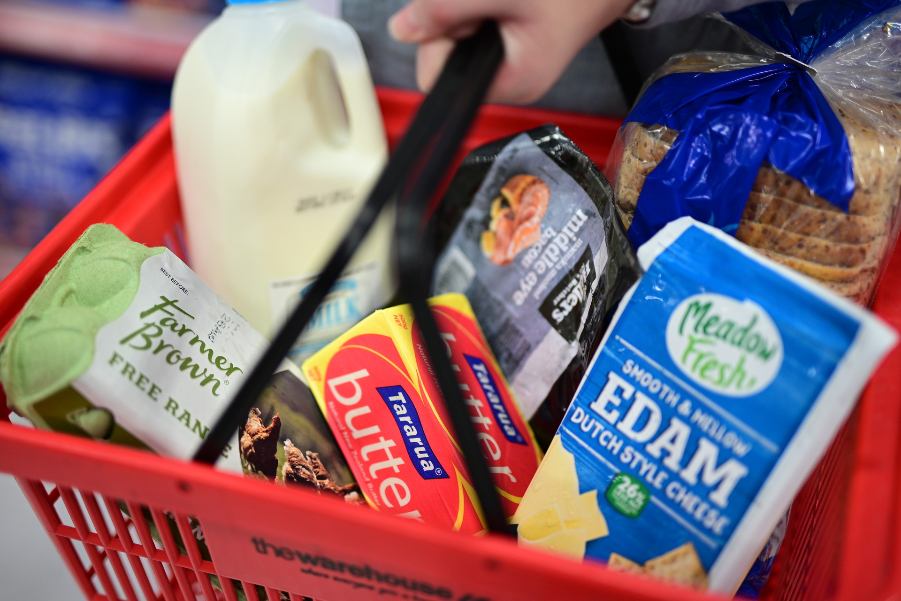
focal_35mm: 50
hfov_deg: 39.6
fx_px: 1251
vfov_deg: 27.0
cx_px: 450
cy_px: 300
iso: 360
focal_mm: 50
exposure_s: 1/250
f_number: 1.4
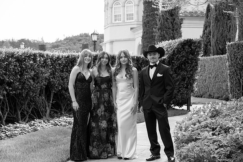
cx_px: 122
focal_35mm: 79
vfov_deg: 17.3
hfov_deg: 25.7
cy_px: 81
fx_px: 533
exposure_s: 1/1600
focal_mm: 79
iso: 1250
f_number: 6.3
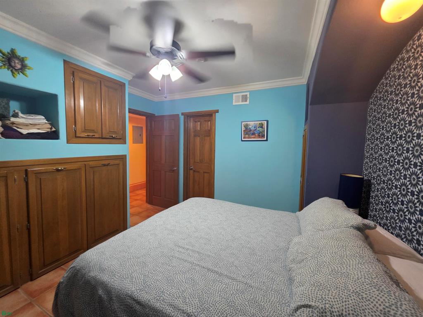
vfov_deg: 89.9
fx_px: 159
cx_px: 212
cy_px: 158
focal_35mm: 13
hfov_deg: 106.2
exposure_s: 1/60
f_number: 1.9
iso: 320
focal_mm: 2.2
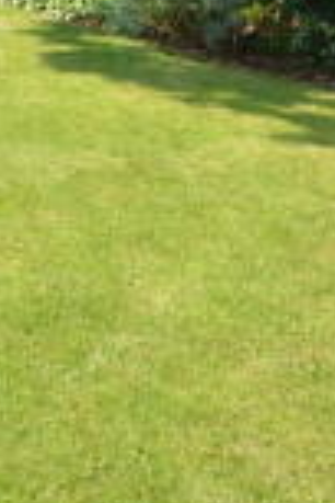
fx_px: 893
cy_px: -102
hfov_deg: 19.8
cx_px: -82
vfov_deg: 27.6
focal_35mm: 64
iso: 200
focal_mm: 10
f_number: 7.1
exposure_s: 1/200
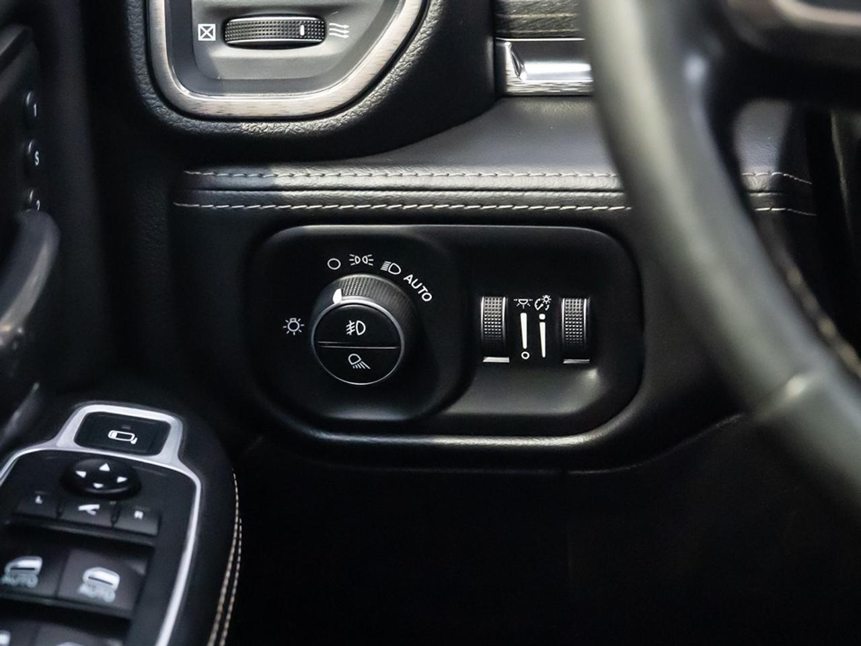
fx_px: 2512
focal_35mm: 101
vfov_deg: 14.7
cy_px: 312
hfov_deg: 19.5
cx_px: 453
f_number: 4
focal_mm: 50
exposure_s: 1/50
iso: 12800
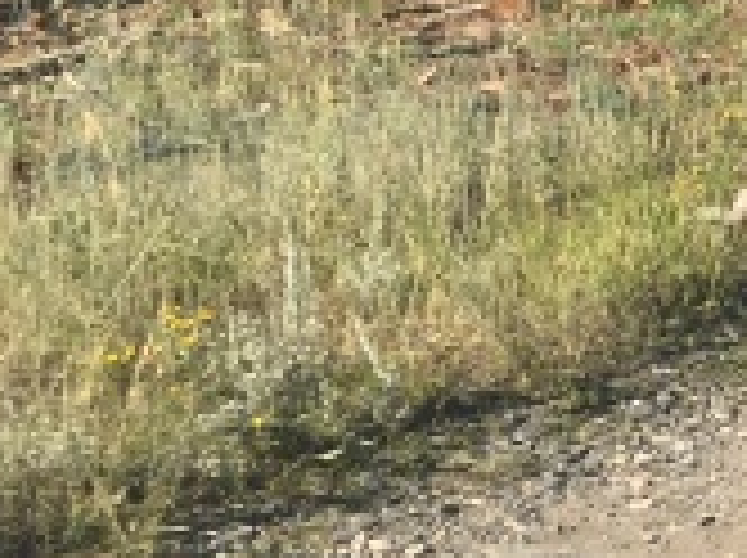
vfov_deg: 10.4
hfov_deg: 11.8
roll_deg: +2.2
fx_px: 3017
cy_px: -112
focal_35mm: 140
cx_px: 1728
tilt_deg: -3.2
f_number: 2.2
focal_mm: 4.15
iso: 25
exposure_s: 1/874
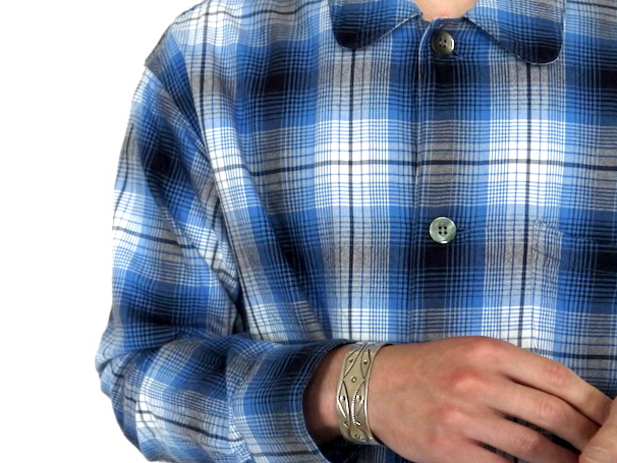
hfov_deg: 29.4
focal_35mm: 66
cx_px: 335
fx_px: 1177
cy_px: 241
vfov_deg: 22.3
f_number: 4.2
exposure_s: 1/20
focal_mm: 20
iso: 800
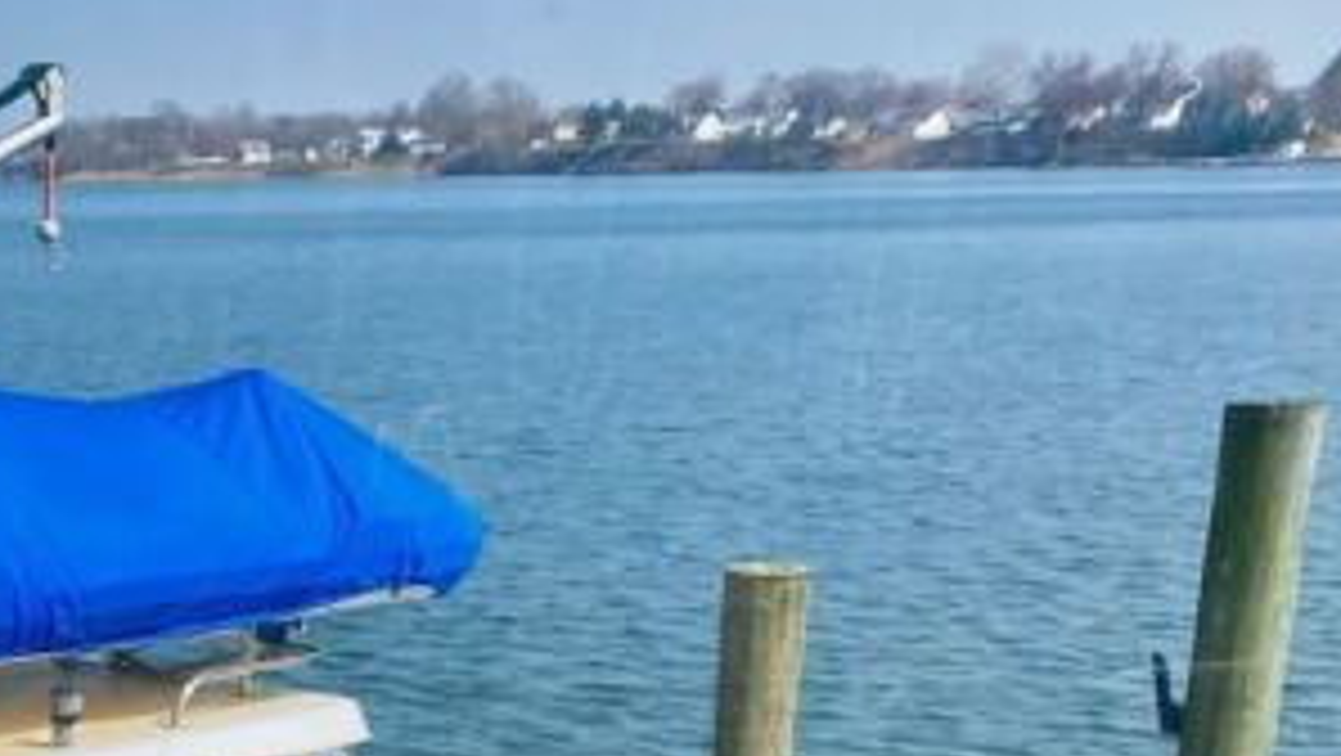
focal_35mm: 76
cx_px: -349
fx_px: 2704
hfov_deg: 24.7
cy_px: 1233
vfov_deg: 14.5
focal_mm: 4.25
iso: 32
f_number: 1.8
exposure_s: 1/2415
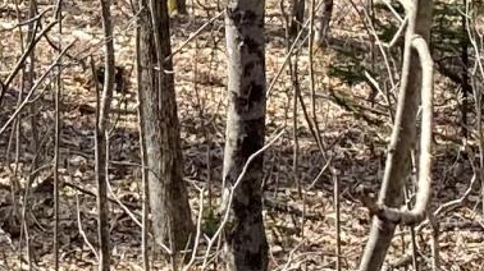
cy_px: -203
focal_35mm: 225
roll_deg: +0.4
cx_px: -173
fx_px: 2886
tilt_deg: -7.3
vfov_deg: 5.3
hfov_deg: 9.4
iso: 32
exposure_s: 1/949
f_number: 1.8
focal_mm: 4.25
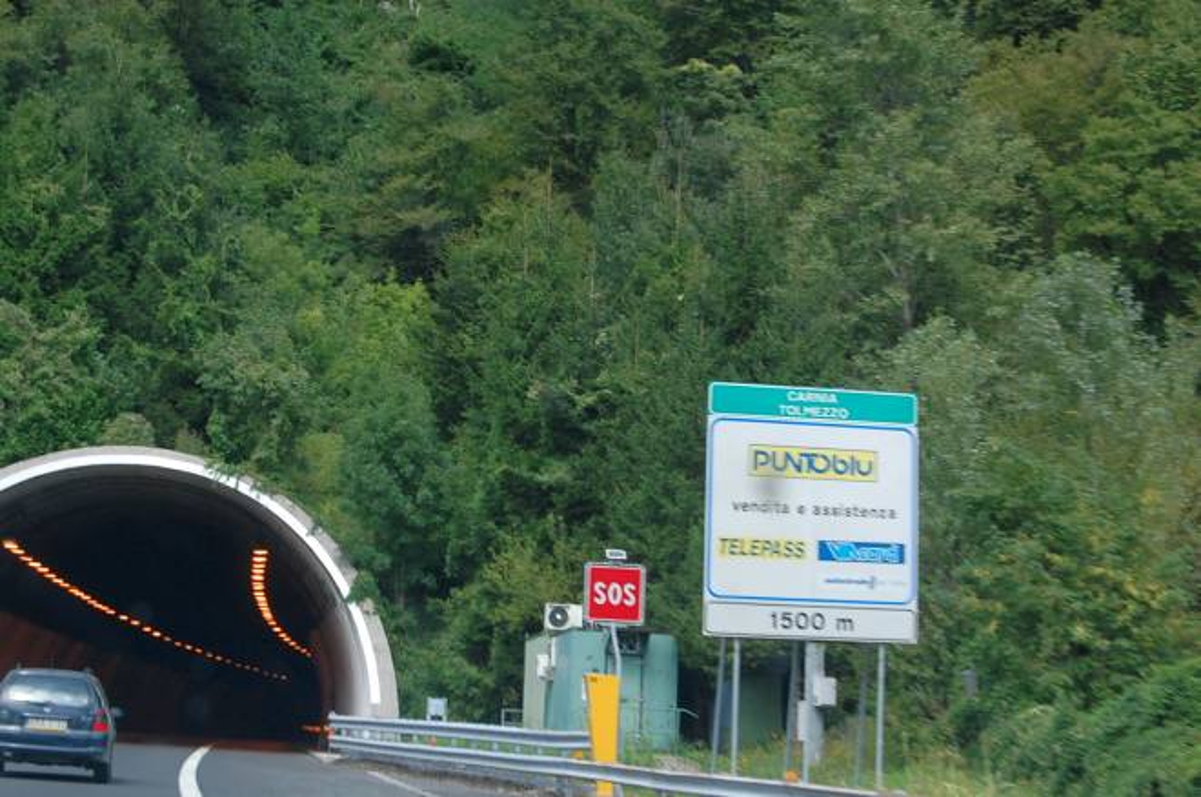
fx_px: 2498
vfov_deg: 18.1
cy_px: 398
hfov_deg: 27.0
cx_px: 600
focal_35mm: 75
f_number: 9
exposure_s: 1/160
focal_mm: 50
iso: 400
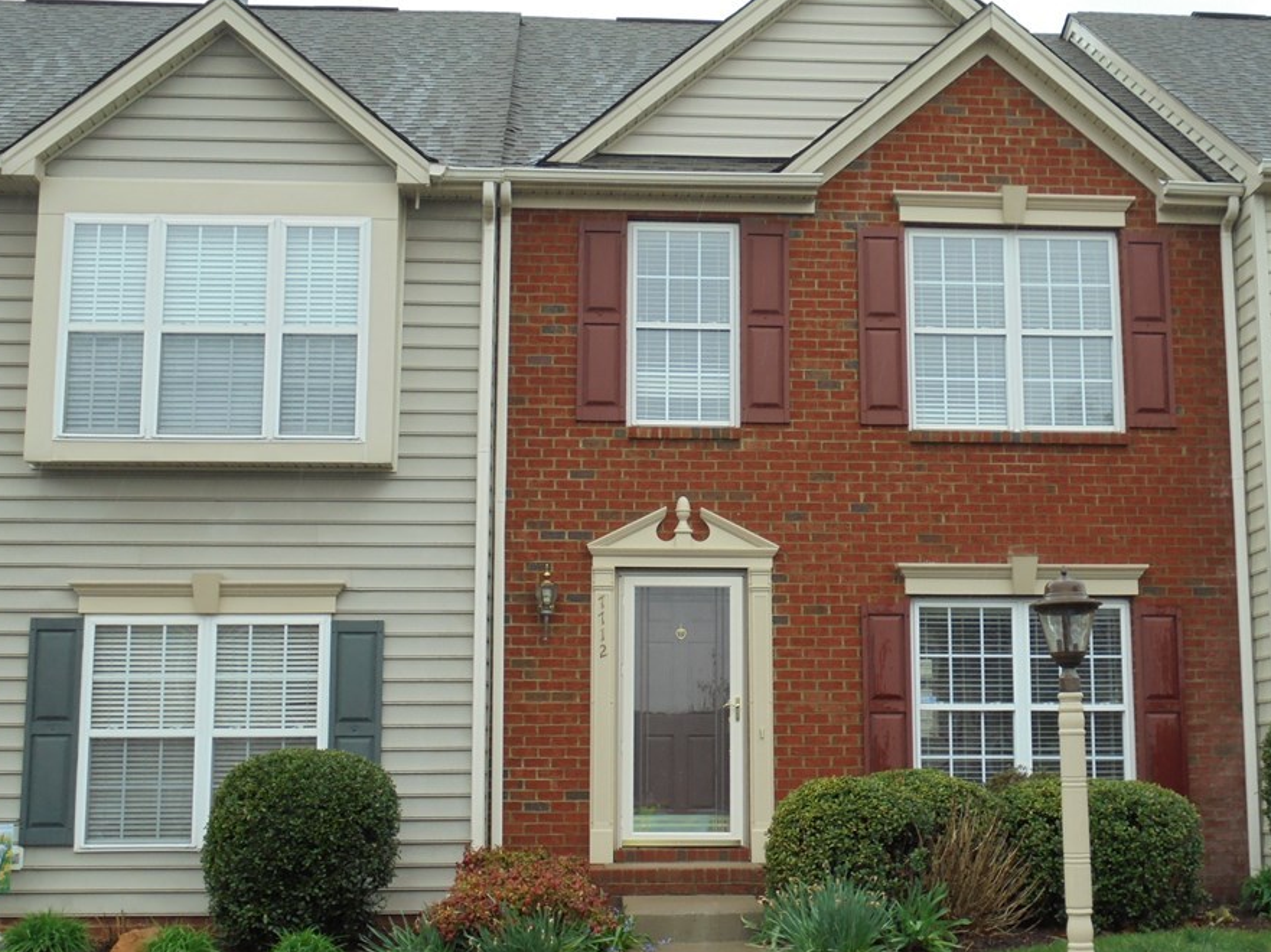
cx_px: 697
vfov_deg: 29.1
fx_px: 1835
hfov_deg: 38.2
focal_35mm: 50
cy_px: 472
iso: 100
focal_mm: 7.8
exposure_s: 1/125
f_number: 4.5
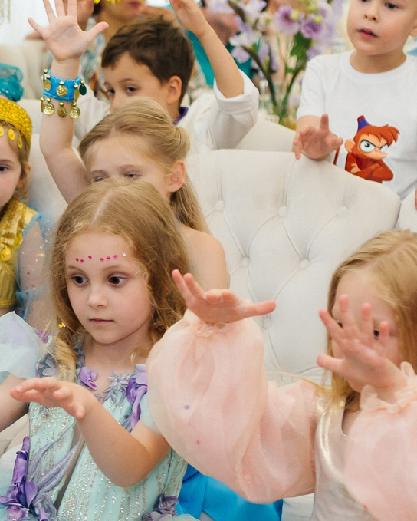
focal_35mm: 129
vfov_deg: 14.7
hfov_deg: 11.6
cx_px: -144
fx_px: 1988
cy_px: 508
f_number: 2.2
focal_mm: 35
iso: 500
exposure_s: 1/100
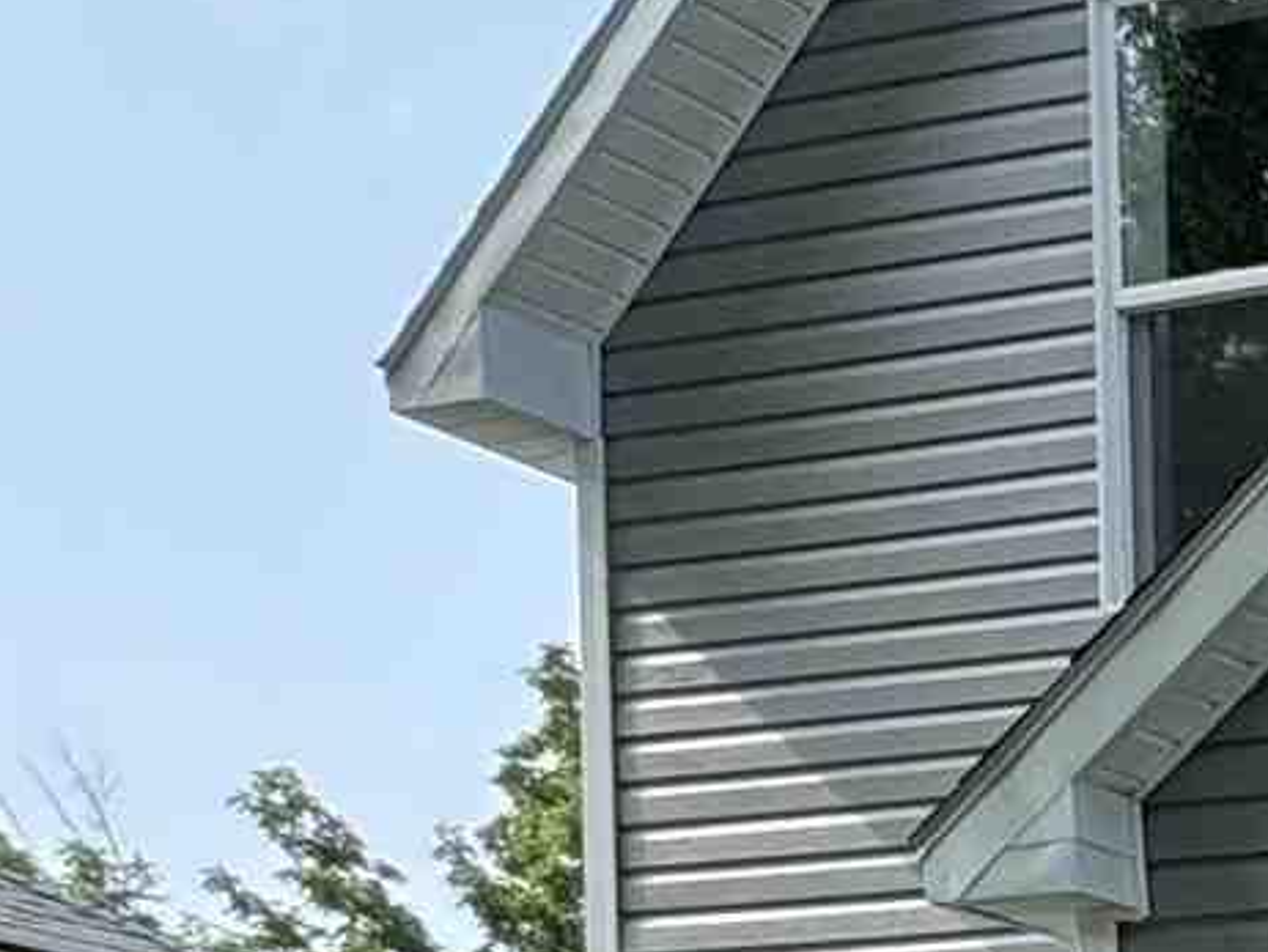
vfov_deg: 13.6
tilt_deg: -1.7
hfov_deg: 14.3
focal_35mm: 93
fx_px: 3408
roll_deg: +0.5
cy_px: 1912
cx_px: 3025
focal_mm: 2.22
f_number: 2.2
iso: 40
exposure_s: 1/405
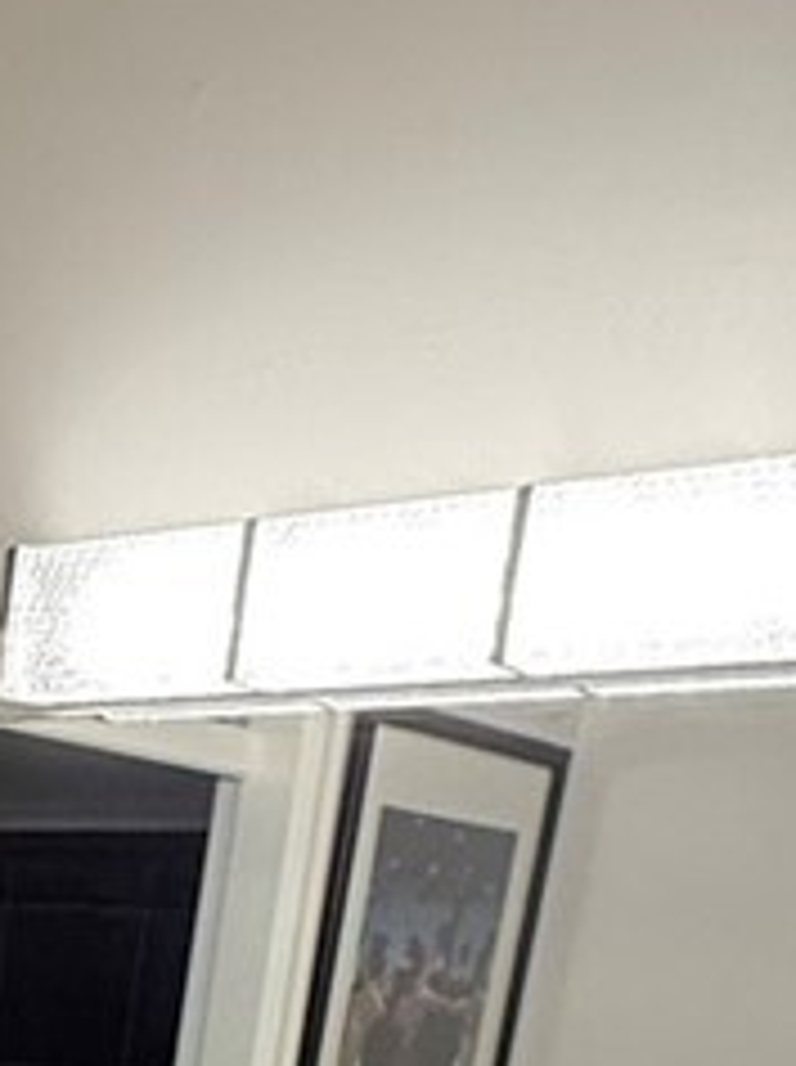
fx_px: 2183
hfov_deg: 17.2
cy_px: 1556
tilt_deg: -10.3
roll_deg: -2.6
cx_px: -612
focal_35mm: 71
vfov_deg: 22.8
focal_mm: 2.22
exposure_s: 1/120
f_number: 2.2
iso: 160
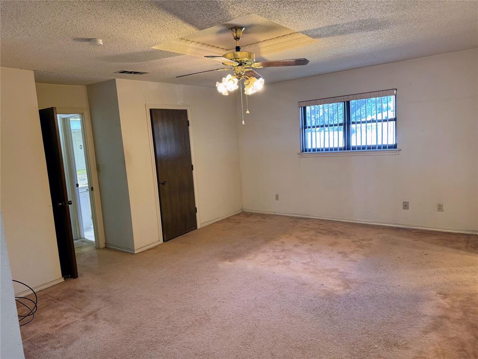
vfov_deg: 56.8
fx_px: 331
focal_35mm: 24
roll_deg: +3.7
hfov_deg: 71.6
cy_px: 180
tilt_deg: -7.4
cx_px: 239
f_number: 1.78
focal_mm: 6.76
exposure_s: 1/60
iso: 200
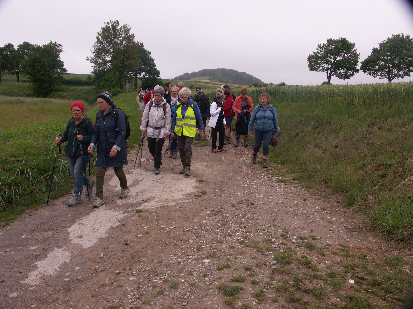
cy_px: 154
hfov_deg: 61.7
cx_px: 206
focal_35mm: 29
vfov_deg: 48.2
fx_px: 346
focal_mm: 7.7
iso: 64
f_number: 5
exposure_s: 1/250
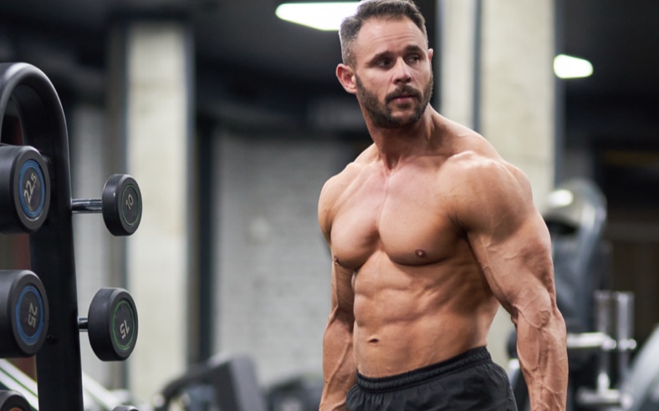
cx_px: 358
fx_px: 3555
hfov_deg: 10.6
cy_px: 437
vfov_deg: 6.6
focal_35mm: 198
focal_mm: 85
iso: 640
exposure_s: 1/100
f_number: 1.4
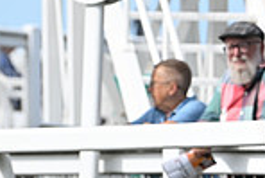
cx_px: 492
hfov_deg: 2.8
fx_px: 5327
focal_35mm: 723
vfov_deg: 1.9
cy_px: 235
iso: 400
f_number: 5.6
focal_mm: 185
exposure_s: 1/1600
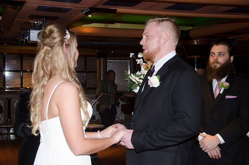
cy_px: 82
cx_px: 124
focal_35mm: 54
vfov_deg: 24.9
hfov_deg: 36.9
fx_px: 373
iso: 400
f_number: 5.6
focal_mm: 36
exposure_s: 1/60
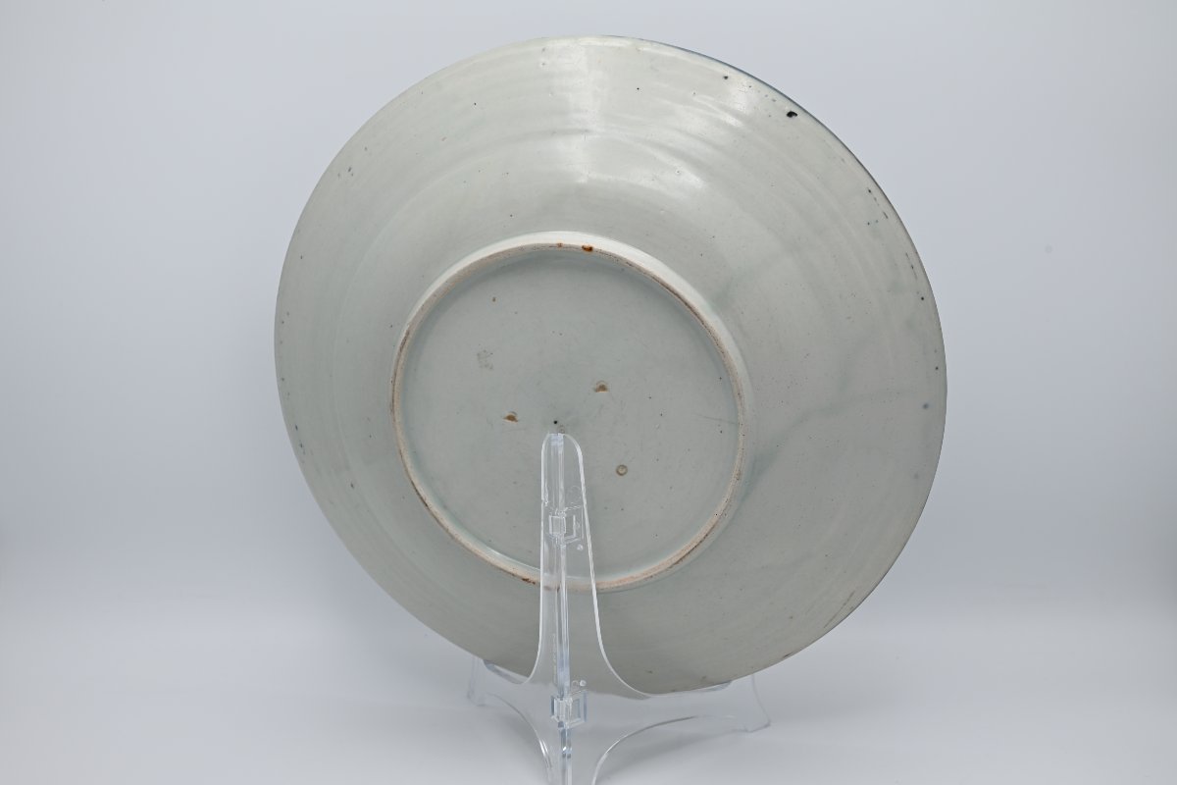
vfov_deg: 32.6
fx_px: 1340
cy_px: 392
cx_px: 588
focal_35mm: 41
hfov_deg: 47.4
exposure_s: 1/25
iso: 100
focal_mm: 41
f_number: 10
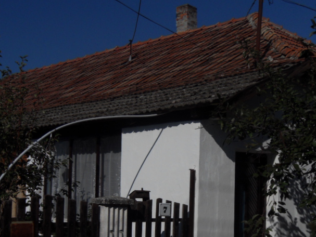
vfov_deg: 24.5
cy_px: 185
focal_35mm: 59
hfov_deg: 32.6
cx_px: 137
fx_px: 539
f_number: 8.2
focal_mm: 6.3
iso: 80
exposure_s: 1/1000
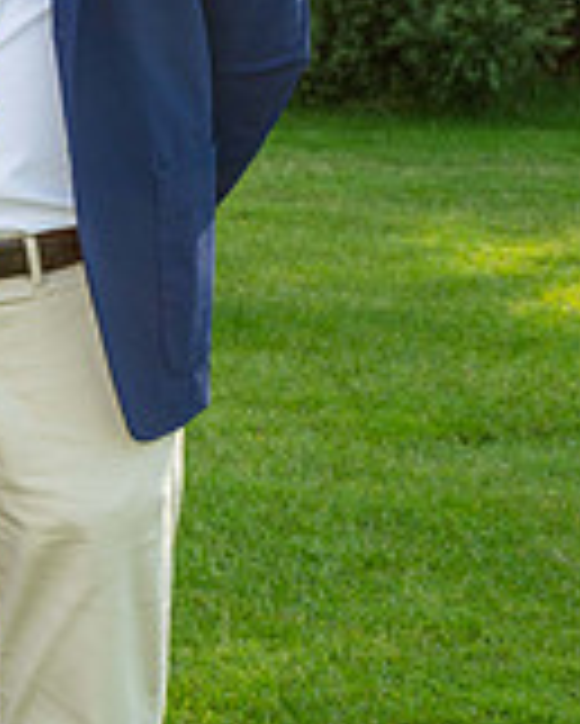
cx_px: -706
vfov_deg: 12.8
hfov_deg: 9.5
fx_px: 3194
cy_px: 16
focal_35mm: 149
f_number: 8
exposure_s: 1/200
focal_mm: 44
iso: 200
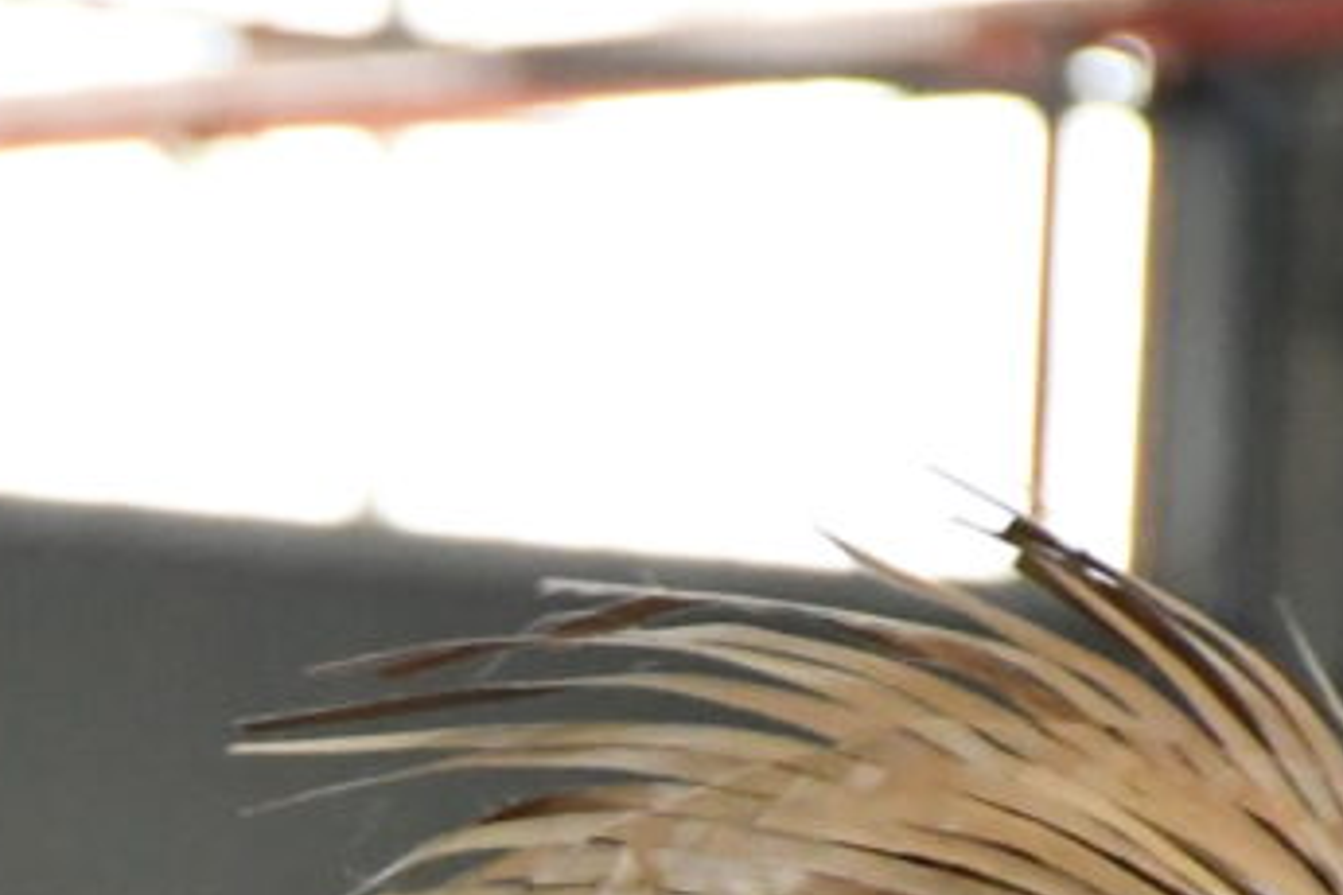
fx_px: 29506
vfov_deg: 1.7
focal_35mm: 791
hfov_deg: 2.6
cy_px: 2374
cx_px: -868
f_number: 5.3
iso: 3200
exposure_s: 1/250
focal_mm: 95
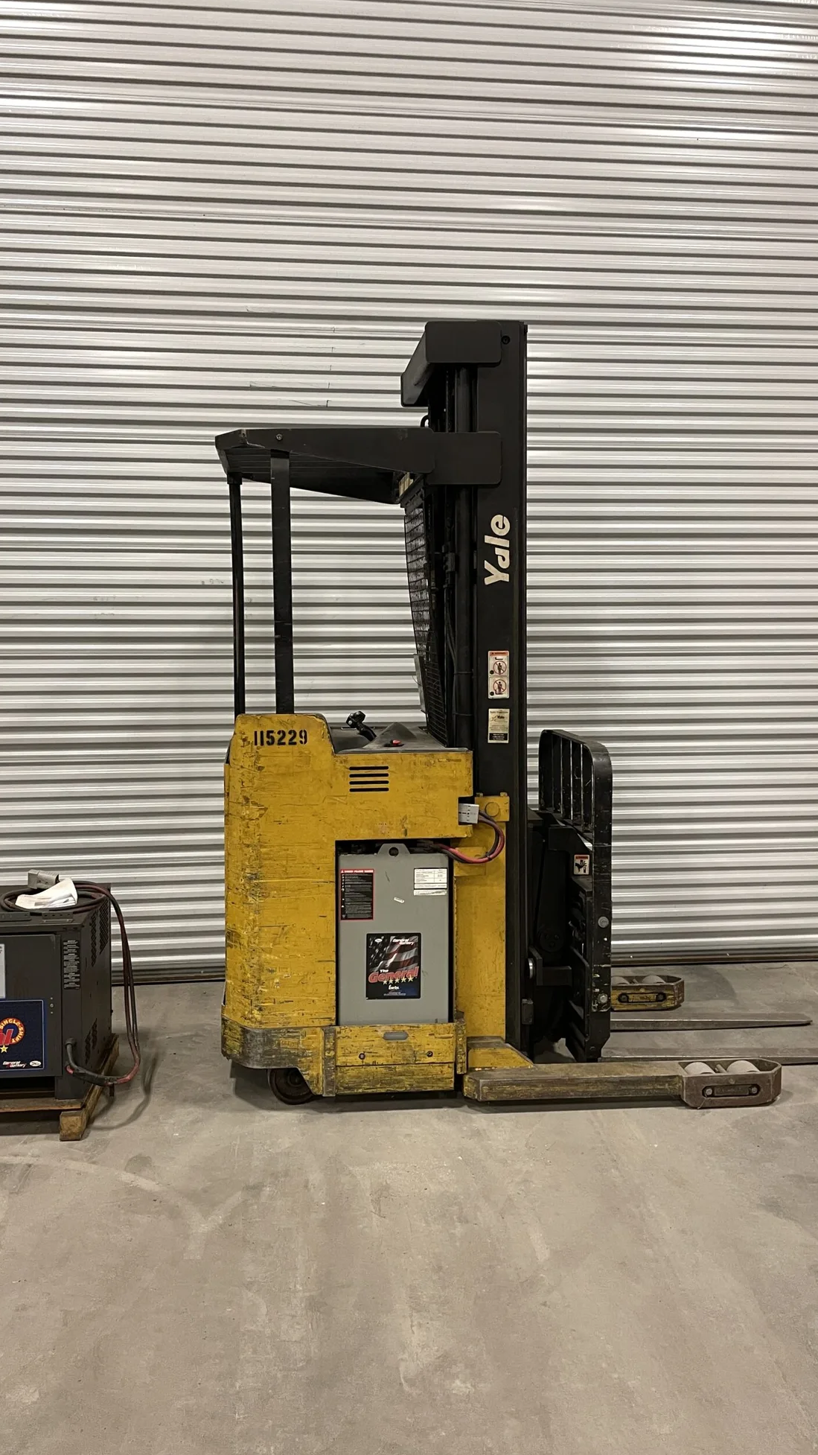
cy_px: 720
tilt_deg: -3.1
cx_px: 377
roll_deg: +0.5
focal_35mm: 29
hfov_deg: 40.1
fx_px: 1118
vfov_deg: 66.1
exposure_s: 1/60
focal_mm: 4.2
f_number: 1.6
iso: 320
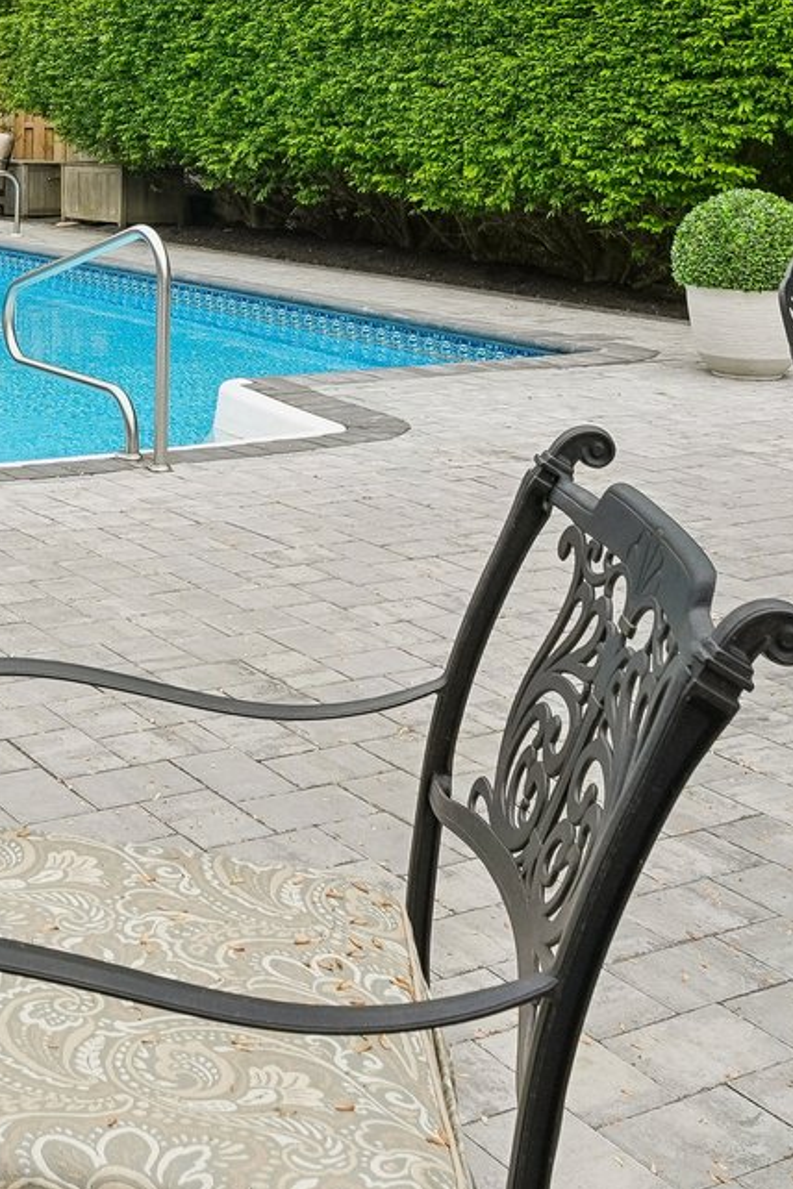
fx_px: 1685
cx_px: 89
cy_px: 153
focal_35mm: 51
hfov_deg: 25.7
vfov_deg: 36.8
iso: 400
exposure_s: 1/250
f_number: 8
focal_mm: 16
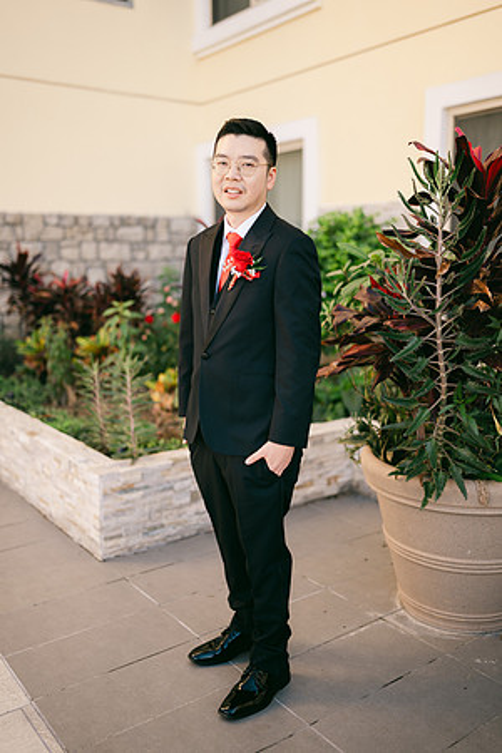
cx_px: 251
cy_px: 376
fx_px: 732
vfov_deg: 54.4
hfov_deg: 37.9
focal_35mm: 35
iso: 64
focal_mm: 35
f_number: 1.2
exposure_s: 1/800
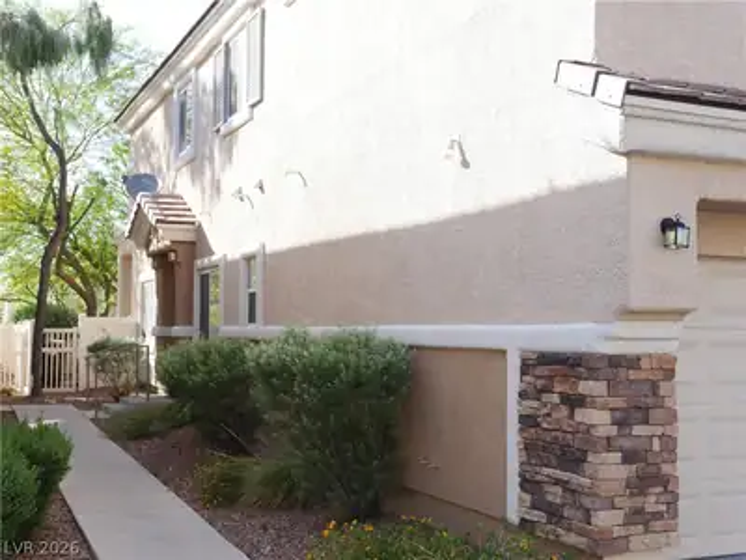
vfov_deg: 30.3
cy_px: 280
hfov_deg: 39.7
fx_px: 1034
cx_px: 373
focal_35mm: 48
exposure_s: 1/160
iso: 200
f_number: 6.3
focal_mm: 24
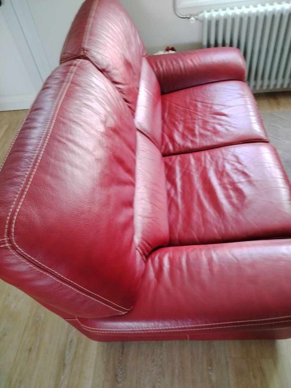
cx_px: 146
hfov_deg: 53.1
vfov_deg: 67.3
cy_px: 194
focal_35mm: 26
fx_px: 291
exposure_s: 1/30
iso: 277
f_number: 1.8
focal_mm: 4.25
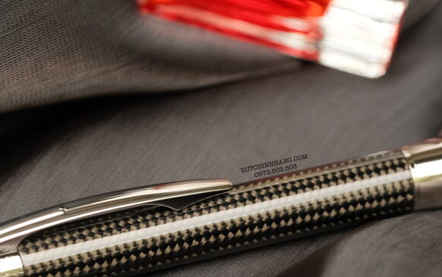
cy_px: 212
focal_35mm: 214
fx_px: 2579
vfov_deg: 6.1
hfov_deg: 9.8
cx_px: 286
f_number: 5
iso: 1600
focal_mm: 80
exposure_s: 1/400
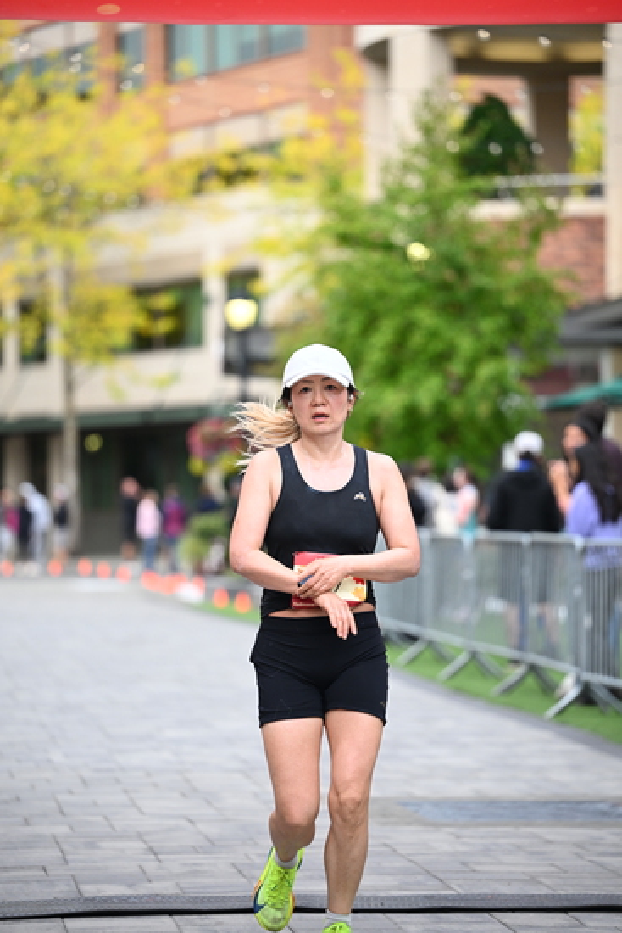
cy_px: 466
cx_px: 311
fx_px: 3367
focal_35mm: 130
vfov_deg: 15.8
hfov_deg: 10.6
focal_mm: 130
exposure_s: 1/2000
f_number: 2.8
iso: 1000
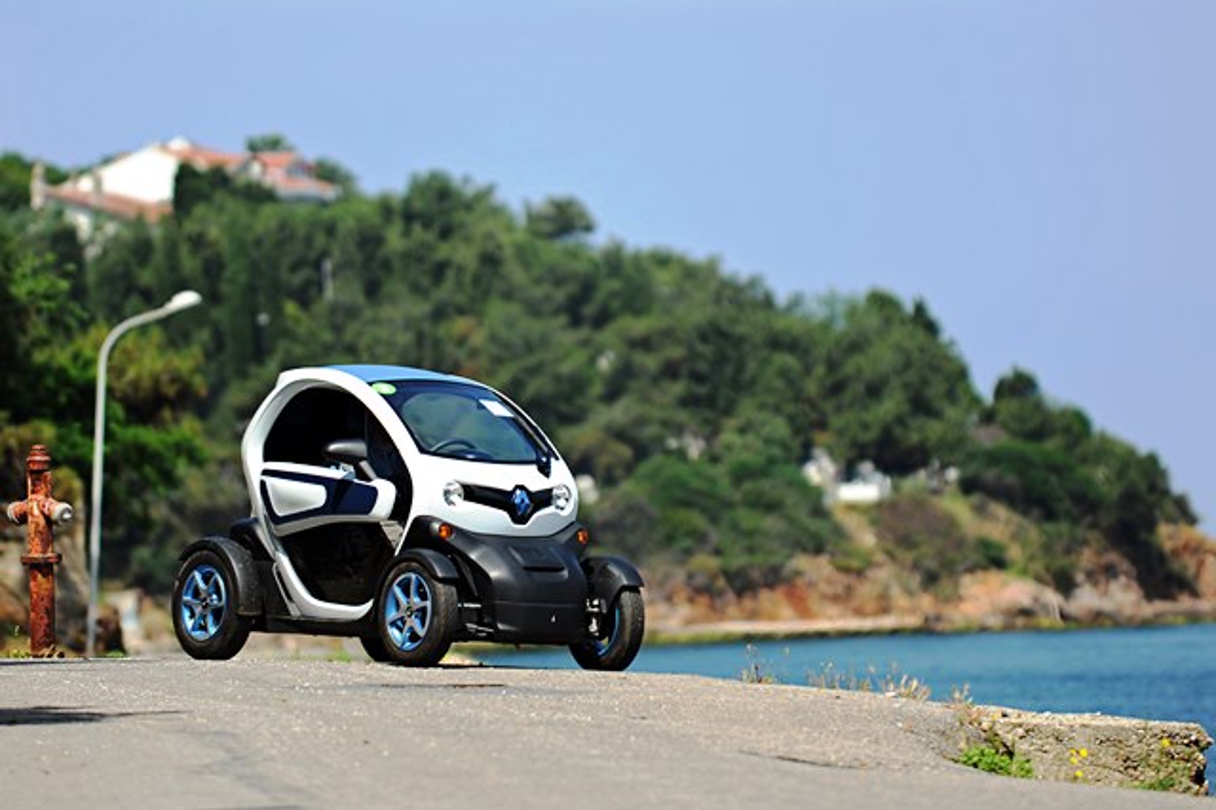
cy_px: 405
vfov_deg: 6.9
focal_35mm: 200
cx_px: 608
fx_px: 6752
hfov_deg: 10.3
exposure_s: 1/2000
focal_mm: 200
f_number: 2.8
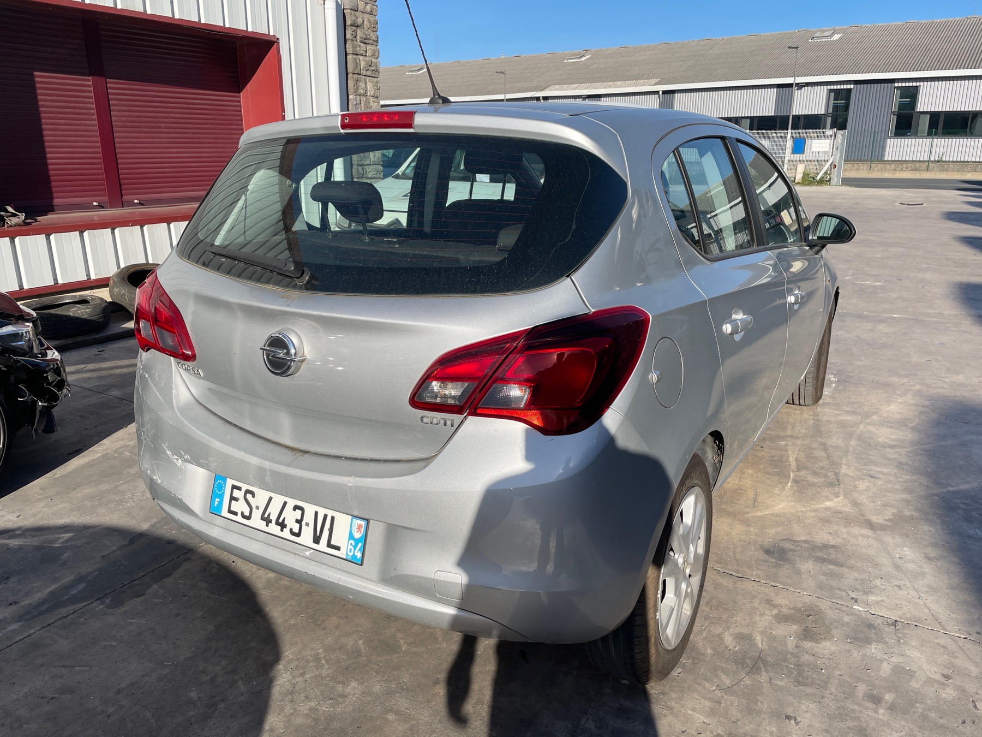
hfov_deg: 67.3
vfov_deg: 53.1
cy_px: 368
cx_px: 491
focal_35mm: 26
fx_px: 738
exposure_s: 1/3509
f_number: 1.6
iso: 32
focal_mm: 4.2
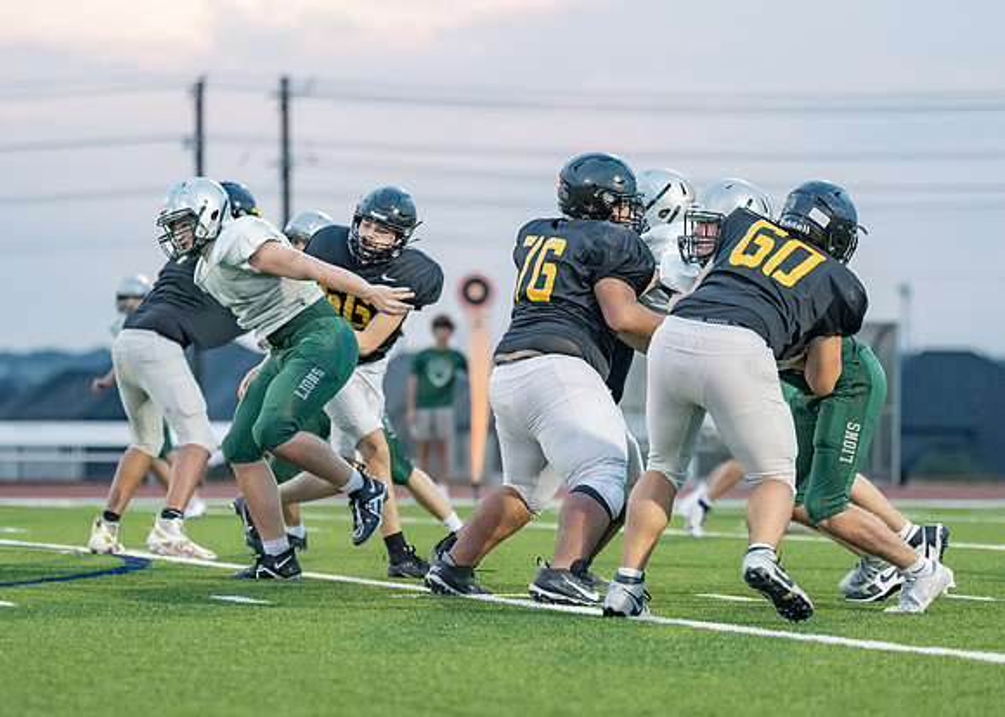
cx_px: 556
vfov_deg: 7.7
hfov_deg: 10.8
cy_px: 441
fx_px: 5310
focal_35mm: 186
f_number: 2.8
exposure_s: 1/1000
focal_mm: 144
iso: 2500
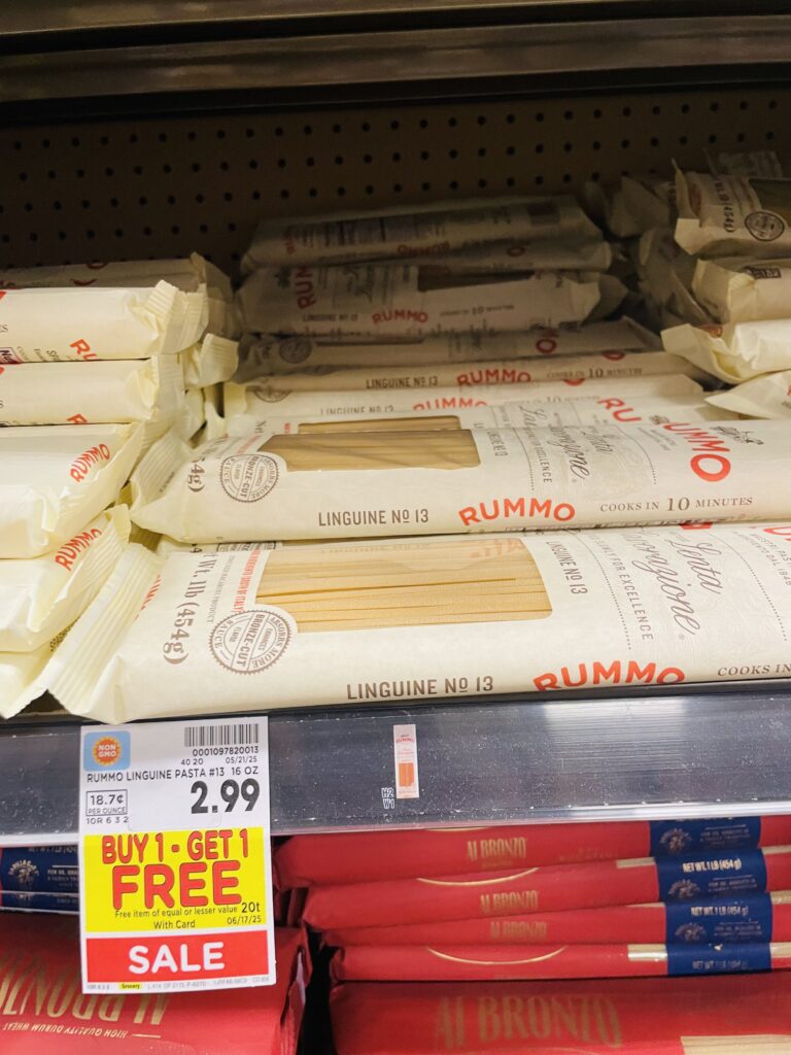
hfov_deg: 53.1
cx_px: 396
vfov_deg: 67.3
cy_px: 528
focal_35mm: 26
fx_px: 792
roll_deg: +4.5
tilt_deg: -19.0
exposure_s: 1/41
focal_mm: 4.2
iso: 100
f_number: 1.6
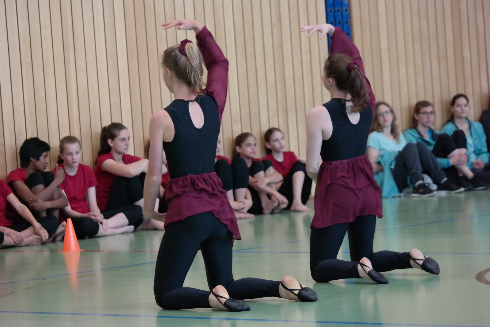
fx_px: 2368
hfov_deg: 11.8
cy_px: 164
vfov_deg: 7.9
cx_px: 245
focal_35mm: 174
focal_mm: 113
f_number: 5
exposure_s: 1/125
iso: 3200
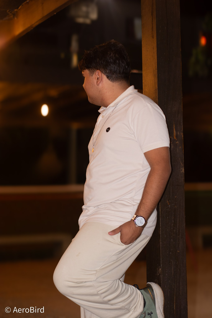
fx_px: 663
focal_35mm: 75
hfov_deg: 18.2
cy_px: 159
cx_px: 106
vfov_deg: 27.0
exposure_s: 1/100
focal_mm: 50
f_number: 2.5
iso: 640
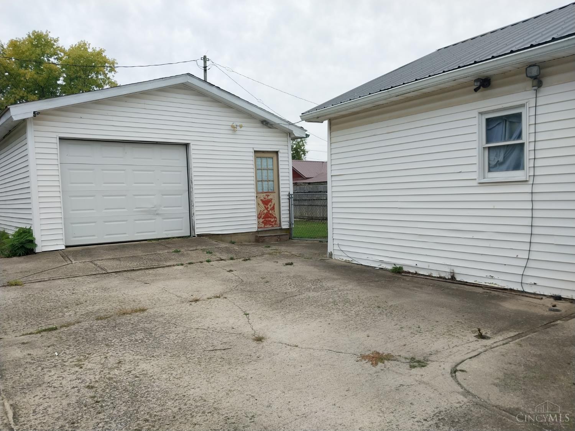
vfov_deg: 53.1
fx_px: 432
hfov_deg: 67.3
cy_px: 216
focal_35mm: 26
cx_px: 288
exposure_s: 1/190
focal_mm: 4
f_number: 1.8
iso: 20
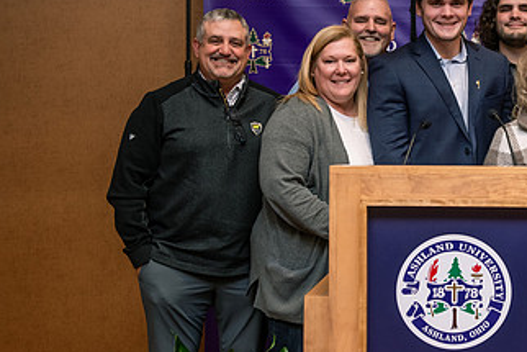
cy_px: 168
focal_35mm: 72
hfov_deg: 27.2
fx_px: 1054
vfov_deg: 18.9
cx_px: 462
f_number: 4
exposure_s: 1/160
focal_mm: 40
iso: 1600
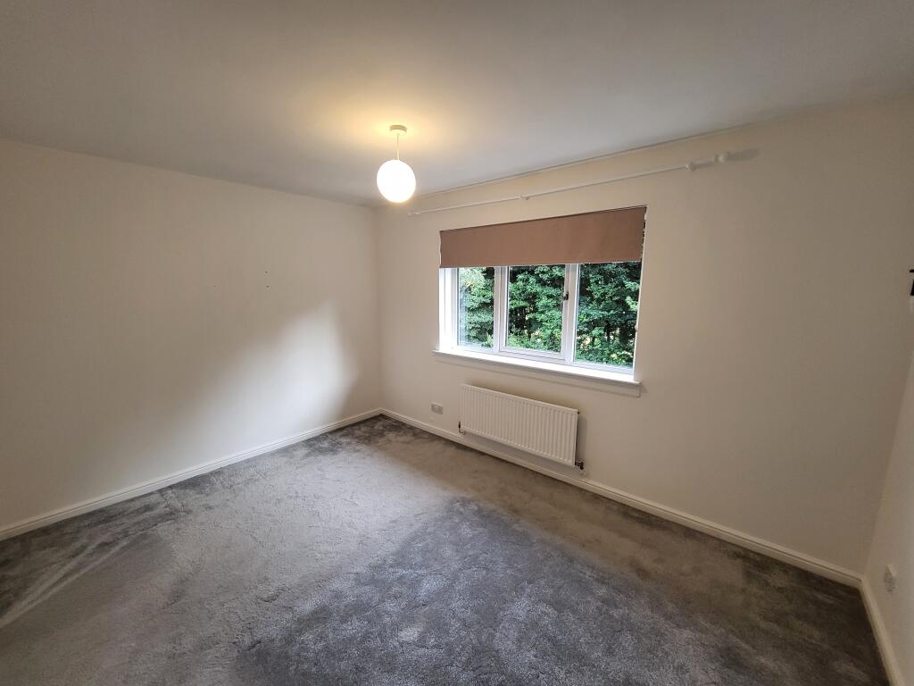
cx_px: 457
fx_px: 343
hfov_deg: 106.2
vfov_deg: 89.9
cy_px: 343
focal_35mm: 13
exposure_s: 1/50
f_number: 2.2
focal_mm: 1.74
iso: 160
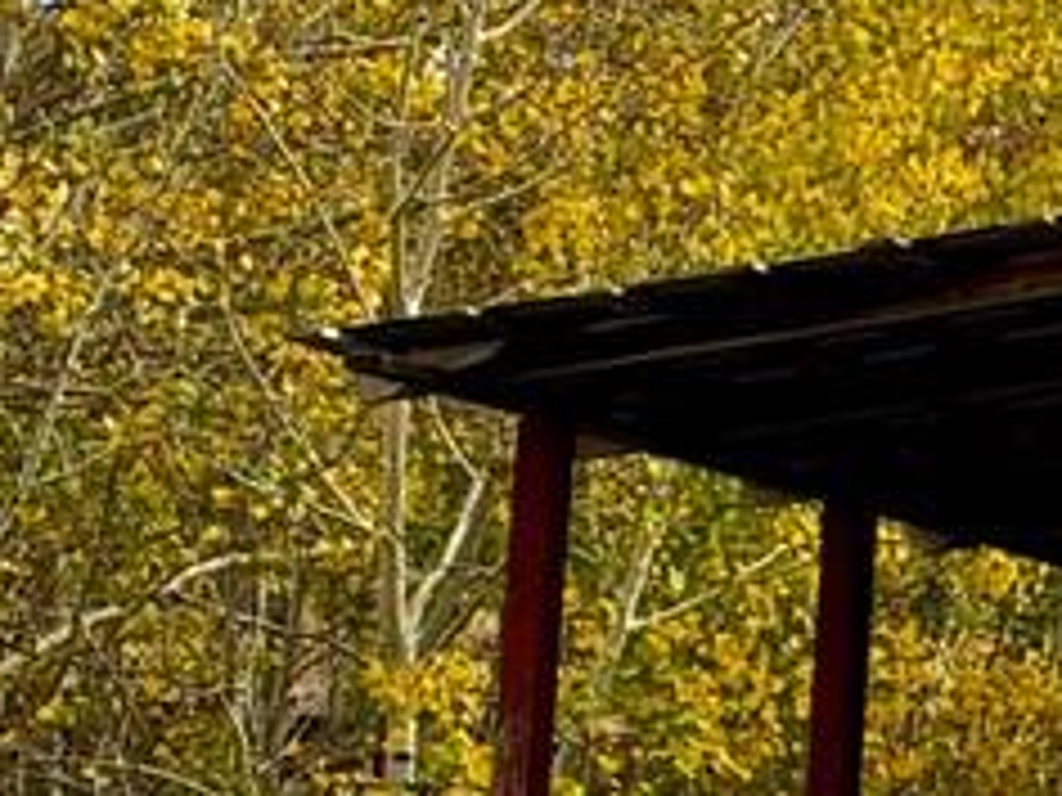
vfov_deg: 7.3
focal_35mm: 203
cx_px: 3168
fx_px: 6228
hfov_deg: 8.3
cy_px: 418
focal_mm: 6.93
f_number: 1.8
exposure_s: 1/5208
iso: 64
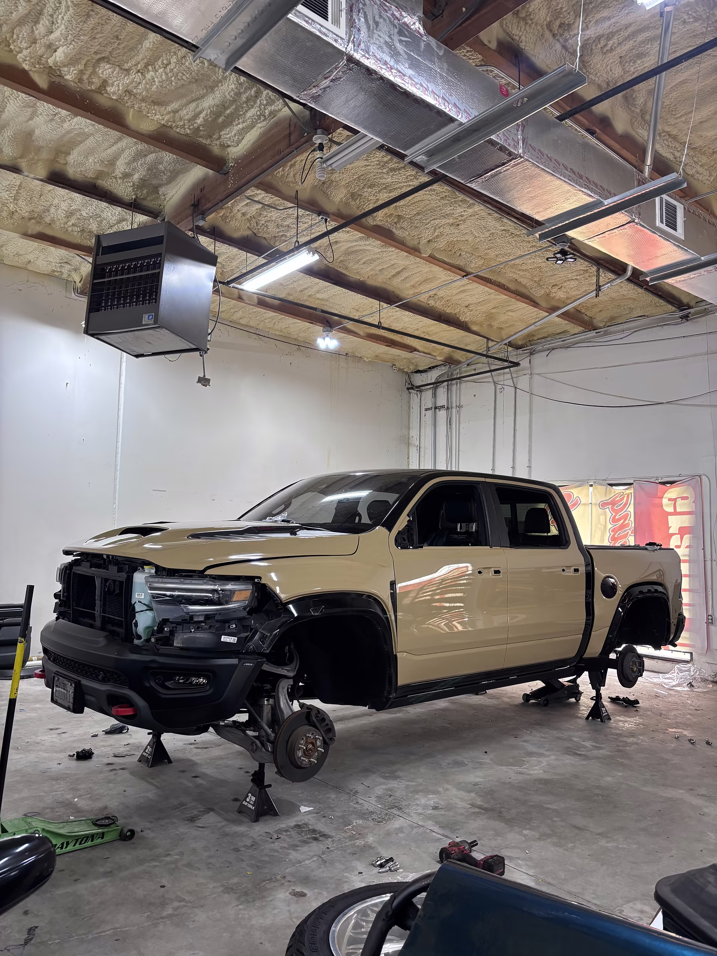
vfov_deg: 67.3
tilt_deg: +3.5
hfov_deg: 53.1
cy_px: 478
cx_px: 358
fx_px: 718
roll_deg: -1.6
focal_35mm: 26
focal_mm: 5.96
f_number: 1.6
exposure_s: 1/60
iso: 160
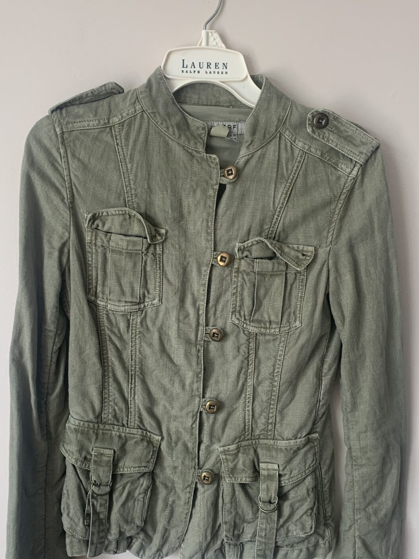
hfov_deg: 37.7
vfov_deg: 48.6
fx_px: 613
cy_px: 339
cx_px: 213
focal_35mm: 38
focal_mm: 4.25
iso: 100
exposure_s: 1/105
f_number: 1.8
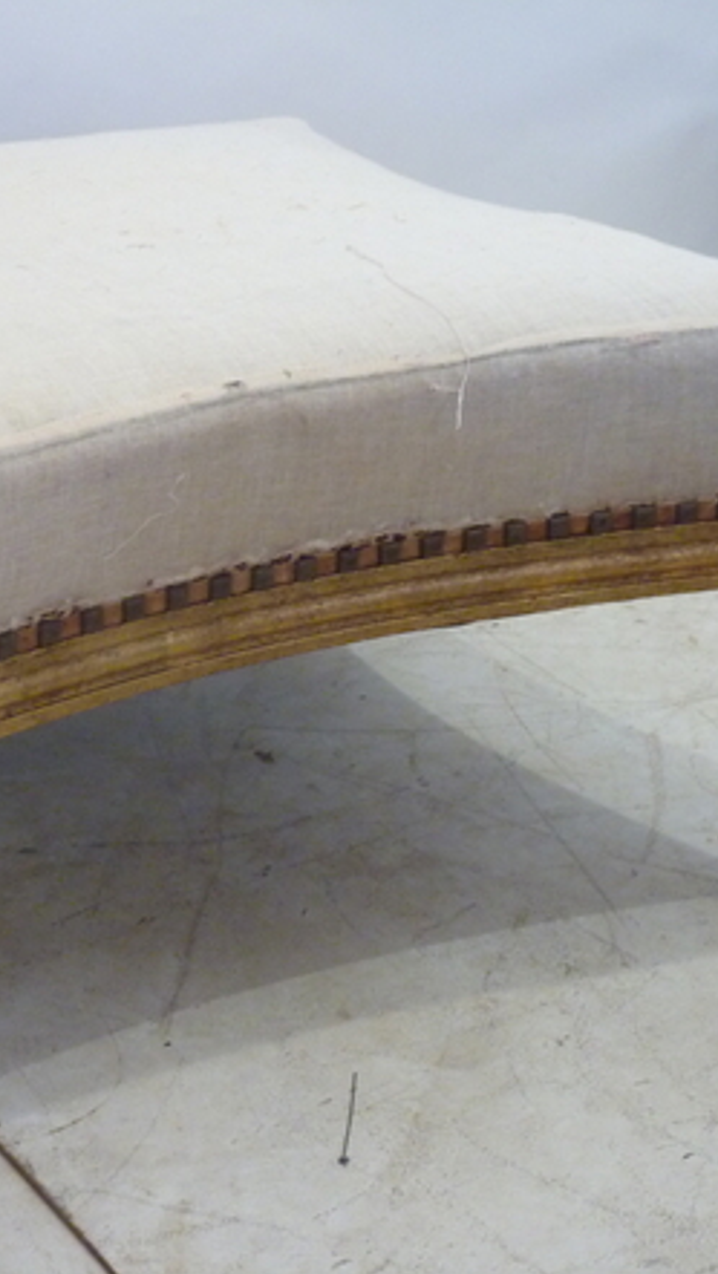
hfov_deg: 16.8
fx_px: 2400
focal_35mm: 71
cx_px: 92
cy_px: 628
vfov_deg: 29.7
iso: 400
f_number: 3.8
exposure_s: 1/8
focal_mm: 7.9
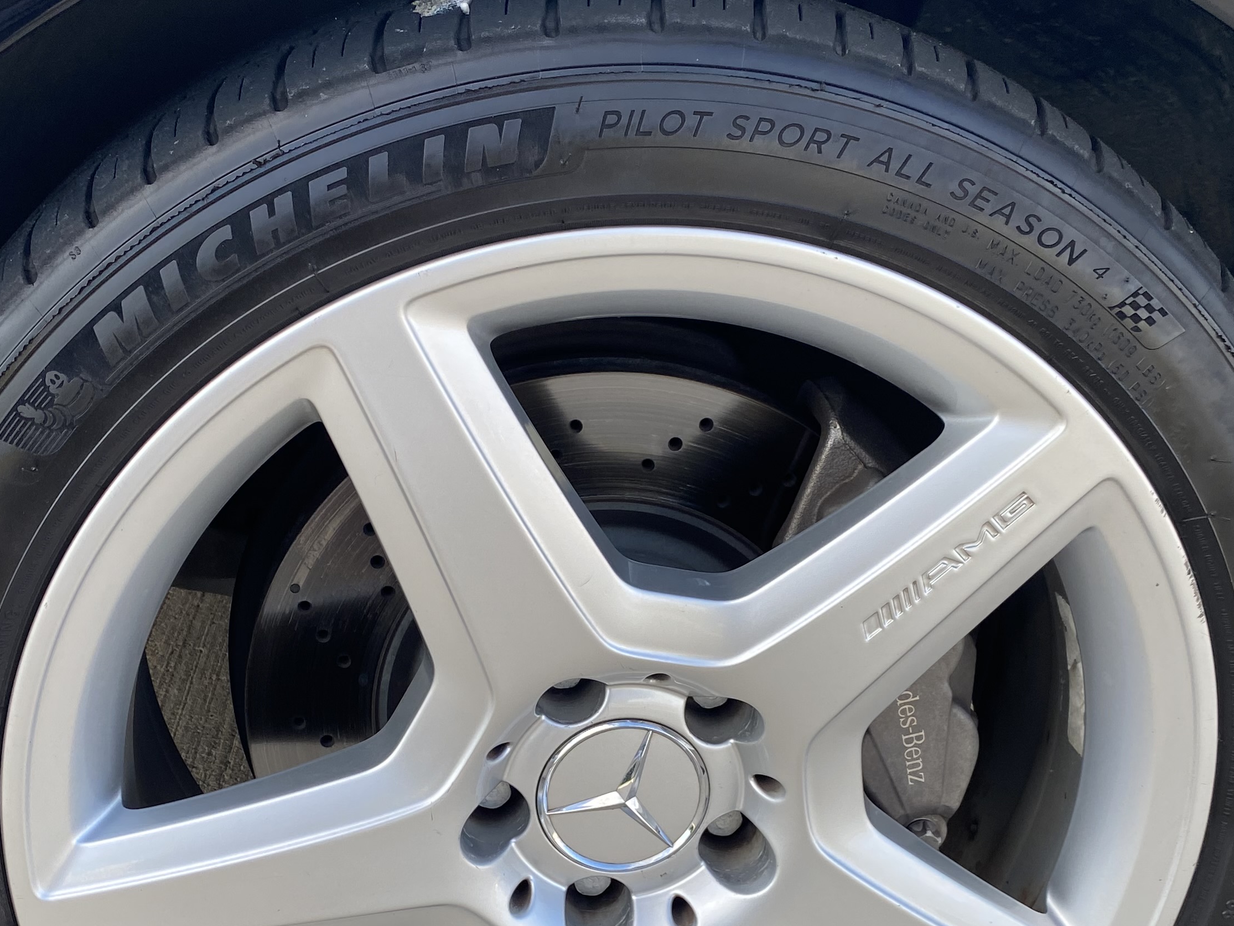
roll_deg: -1.6
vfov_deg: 30.6
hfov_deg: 40.4
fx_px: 1676
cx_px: 608
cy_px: 642
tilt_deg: -26.4
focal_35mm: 47
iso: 32
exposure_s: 1/319
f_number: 1.8
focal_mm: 4.25
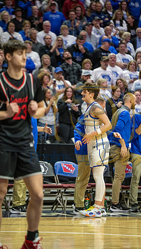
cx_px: 87
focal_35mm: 188
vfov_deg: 11.4
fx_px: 1248
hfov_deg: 6.5
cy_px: 125
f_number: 2.8
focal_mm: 160
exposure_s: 1/1000
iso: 2500
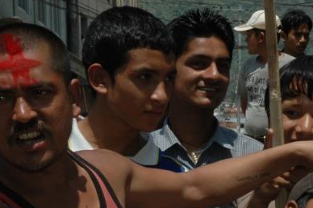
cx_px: 341
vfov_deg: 7.8
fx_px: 1512
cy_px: 231
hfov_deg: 11.7
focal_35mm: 174
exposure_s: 1/125
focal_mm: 44
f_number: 18
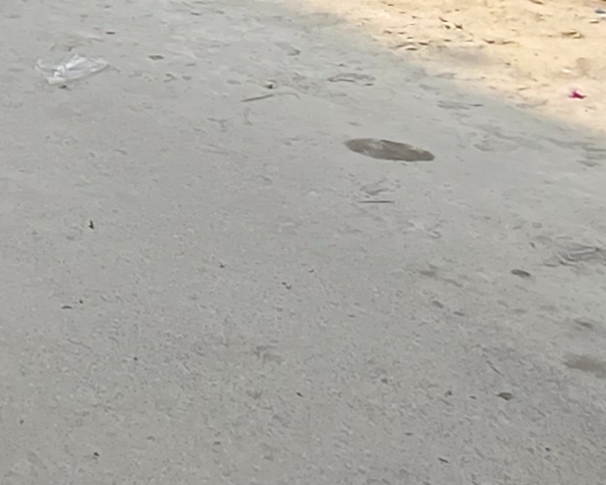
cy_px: -242
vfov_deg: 17.1
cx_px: -229
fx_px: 1453
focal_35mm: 81
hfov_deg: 20.9
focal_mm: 1.64
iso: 40
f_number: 2.2
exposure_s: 1/319
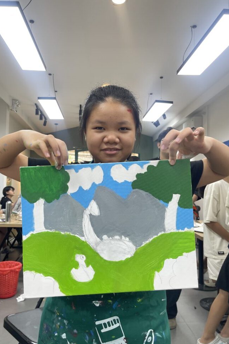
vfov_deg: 65.5
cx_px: 104
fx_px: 267
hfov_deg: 46.3
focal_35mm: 28
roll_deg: -2.1
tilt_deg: +3.6
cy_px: 177
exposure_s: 1/121
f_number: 1.6
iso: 64
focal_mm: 5.1
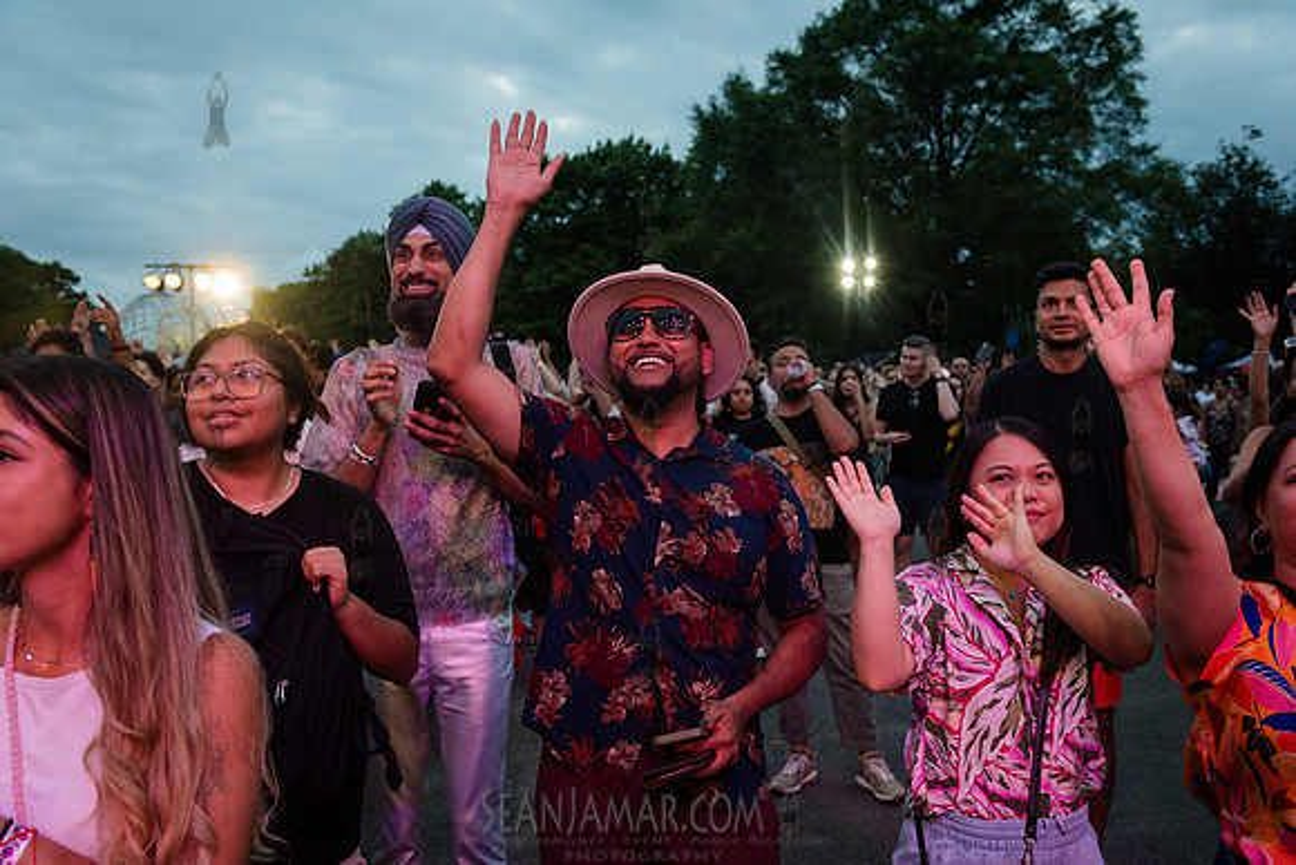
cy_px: 432
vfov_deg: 37.9
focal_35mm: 35
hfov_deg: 54.4
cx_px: 648
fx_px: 1260
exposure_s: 1/400
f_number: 4.5
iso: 4000
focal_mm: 35
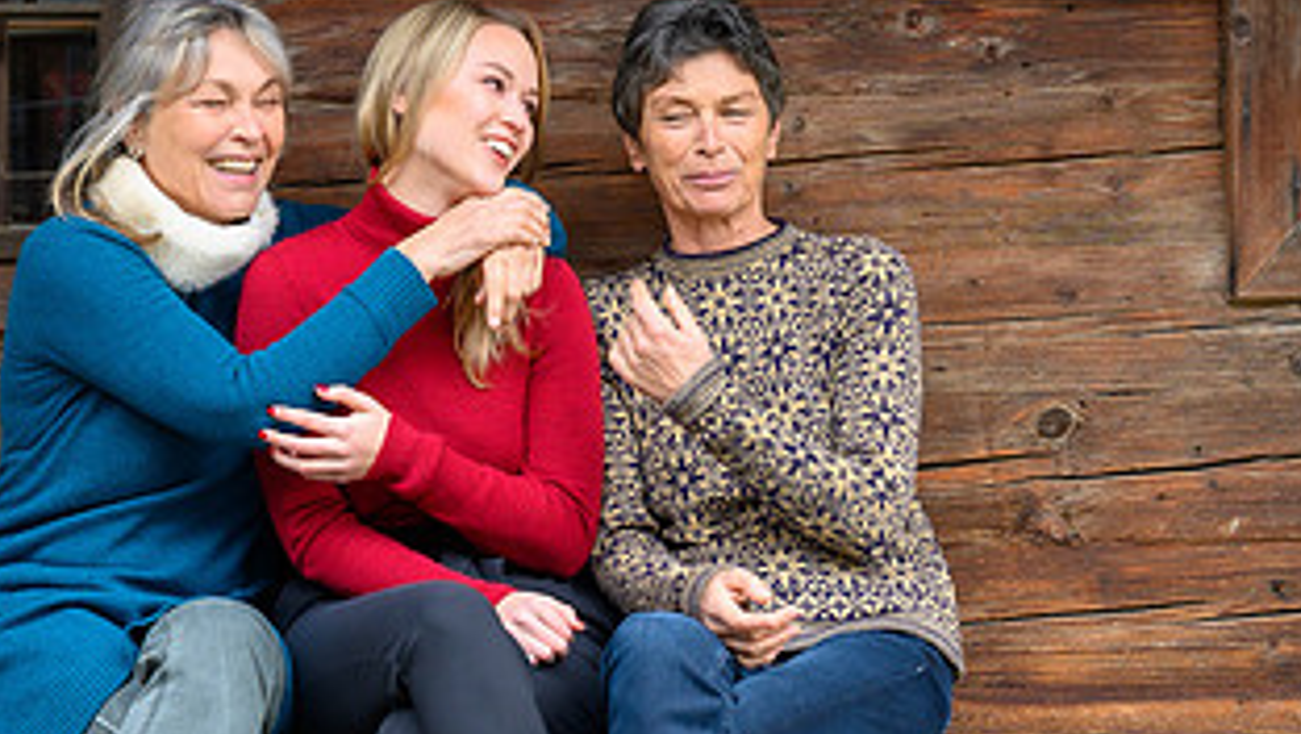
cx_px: 372
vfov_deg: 11.5
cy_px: 566
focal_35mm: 105
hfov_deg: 20.2
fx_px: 3625
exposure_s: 1/100
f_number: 5
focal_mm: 51
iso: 640
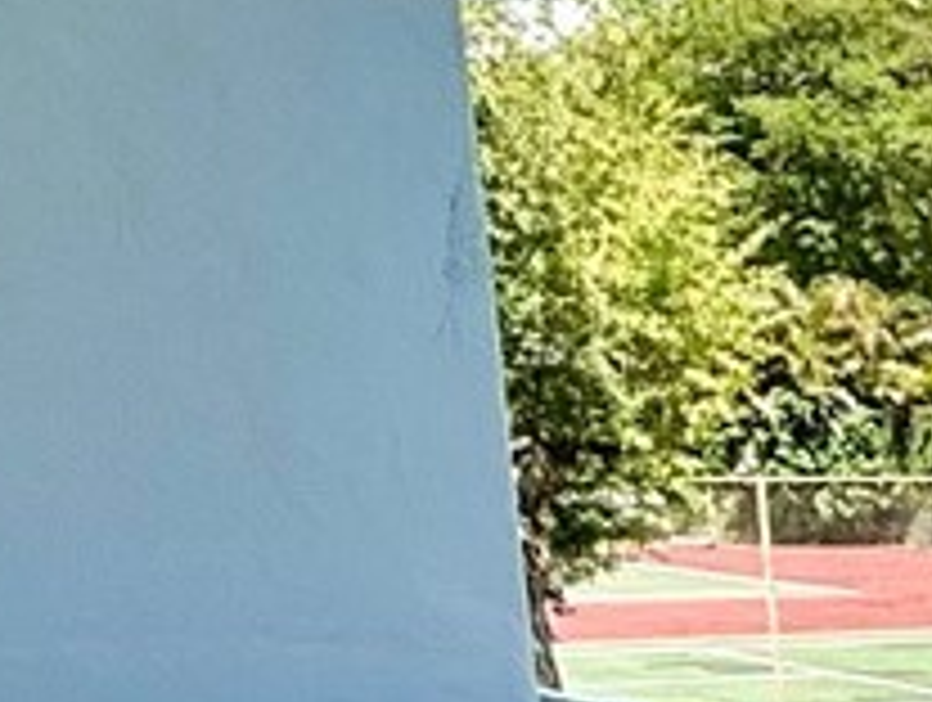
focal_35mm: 108
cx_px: 2958
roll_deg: -2.4
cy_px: 940
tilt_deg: -9.7
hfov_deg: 10.6
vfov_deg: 13.2
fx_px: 2913
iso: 50
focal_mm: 2.22
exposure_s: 1/1145
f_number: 2.2
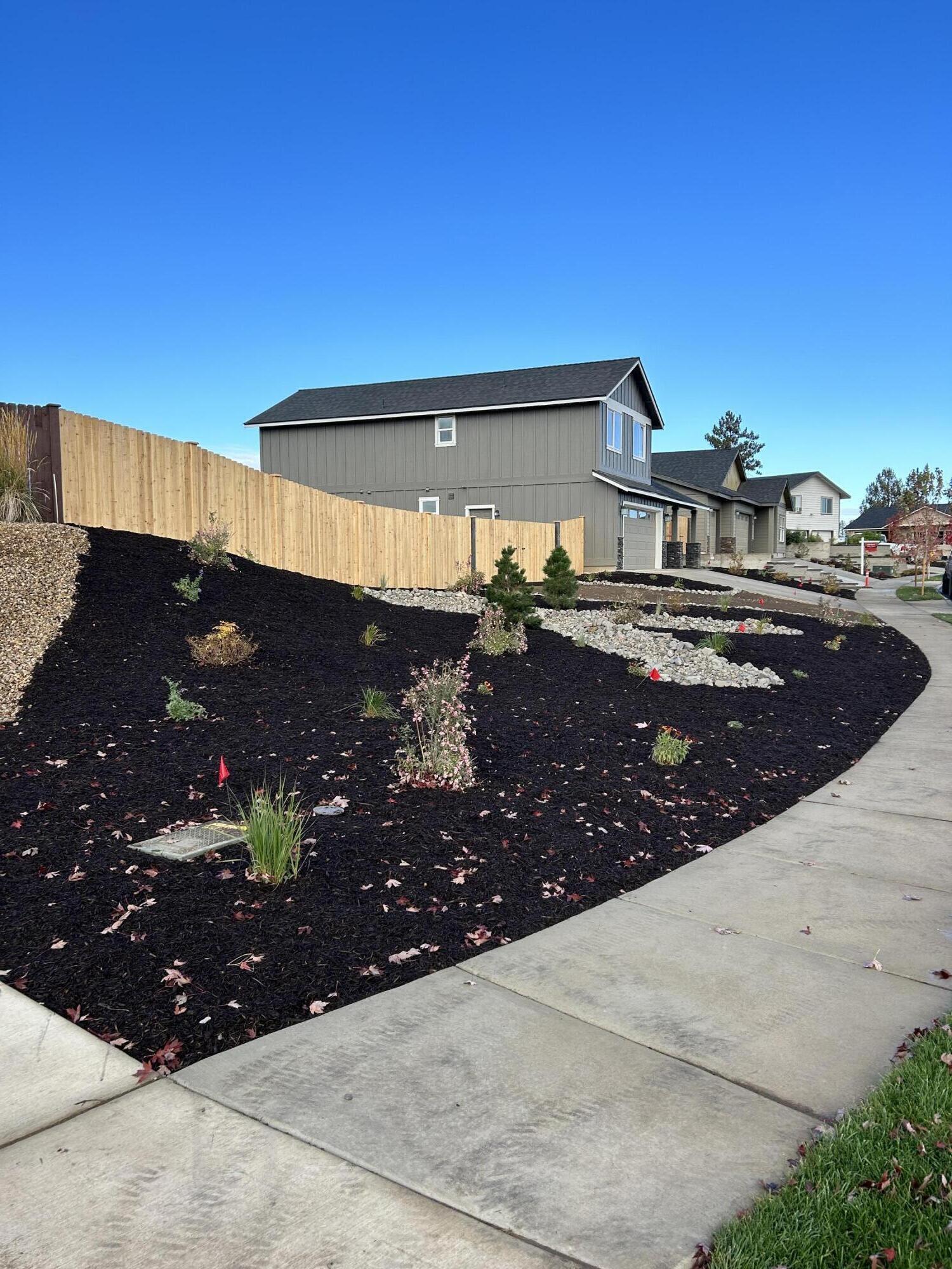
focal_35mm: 26
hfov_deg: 53.1
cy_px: 634
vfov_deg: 67.3
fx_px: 953
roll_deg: -0.9
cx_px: 476
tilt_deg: -4.8
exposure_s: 1/1901
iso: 50
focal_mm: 5.7
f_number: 1.5
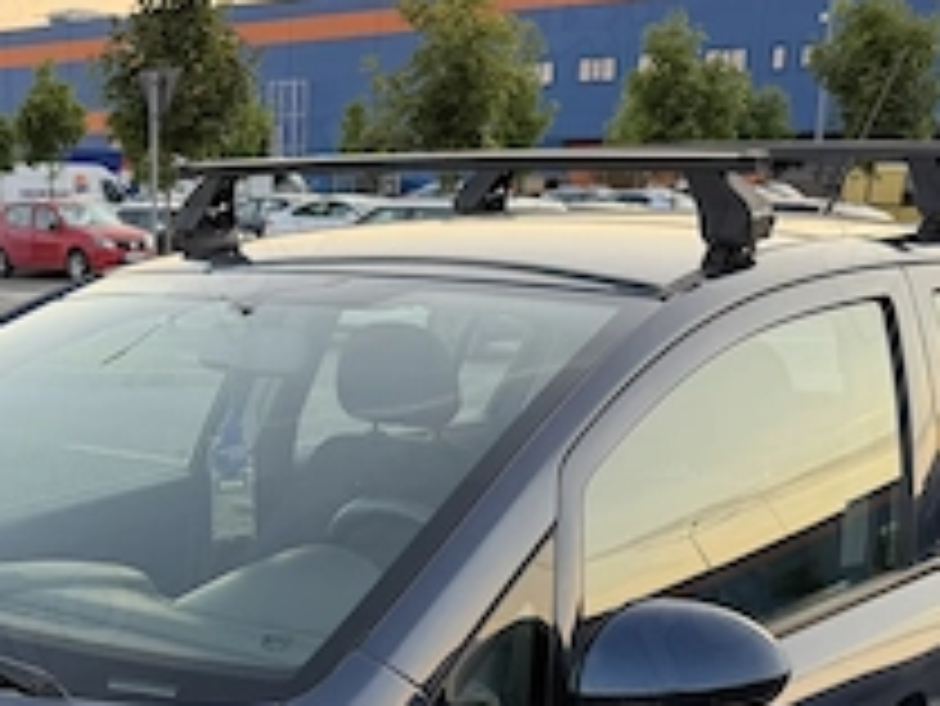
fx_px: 1875
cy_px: 827
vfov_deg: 20.1
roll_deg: +0.7
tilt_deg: -19.0
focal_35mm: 69
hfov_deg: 27.5
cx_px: 157
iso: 80
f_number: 1.78
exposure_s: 1/273
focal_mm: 6.76
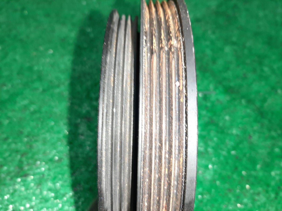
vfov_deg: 53.1
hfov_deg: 67.3
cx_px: 141
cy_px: 106
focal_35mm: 26
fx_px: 212
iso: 175
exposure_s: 1/50
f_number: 1.7
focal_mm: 3.93
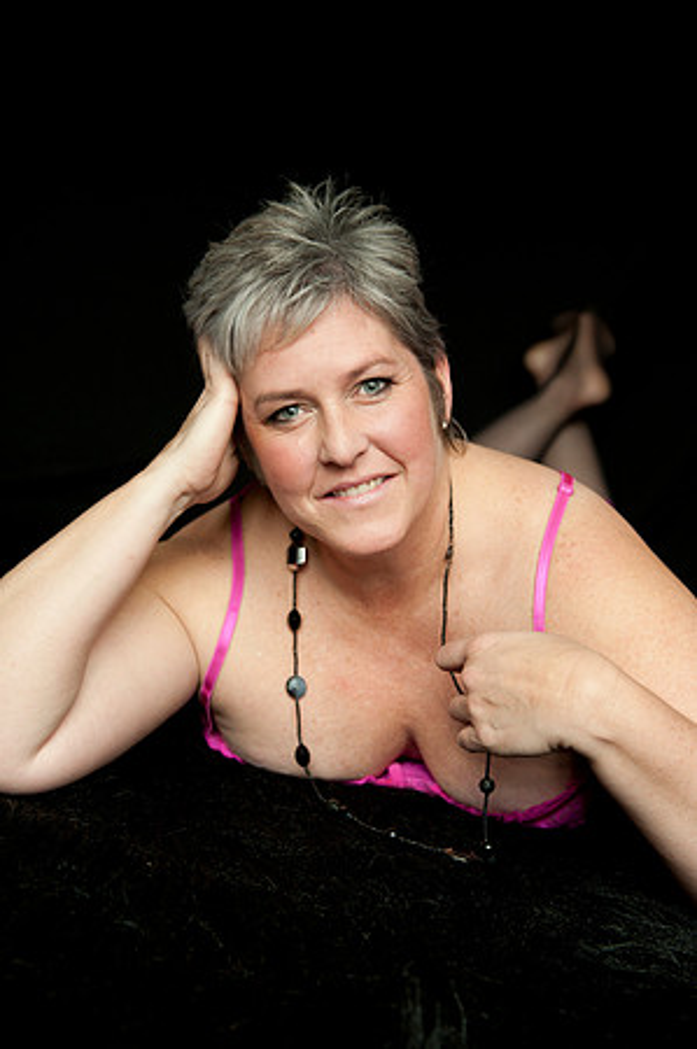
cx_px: 348
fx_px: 1281
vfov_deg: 44.5
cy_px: 524
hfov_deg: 30.4
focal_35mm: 44
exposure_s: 1/60
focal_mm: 44
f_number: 4
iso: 1000
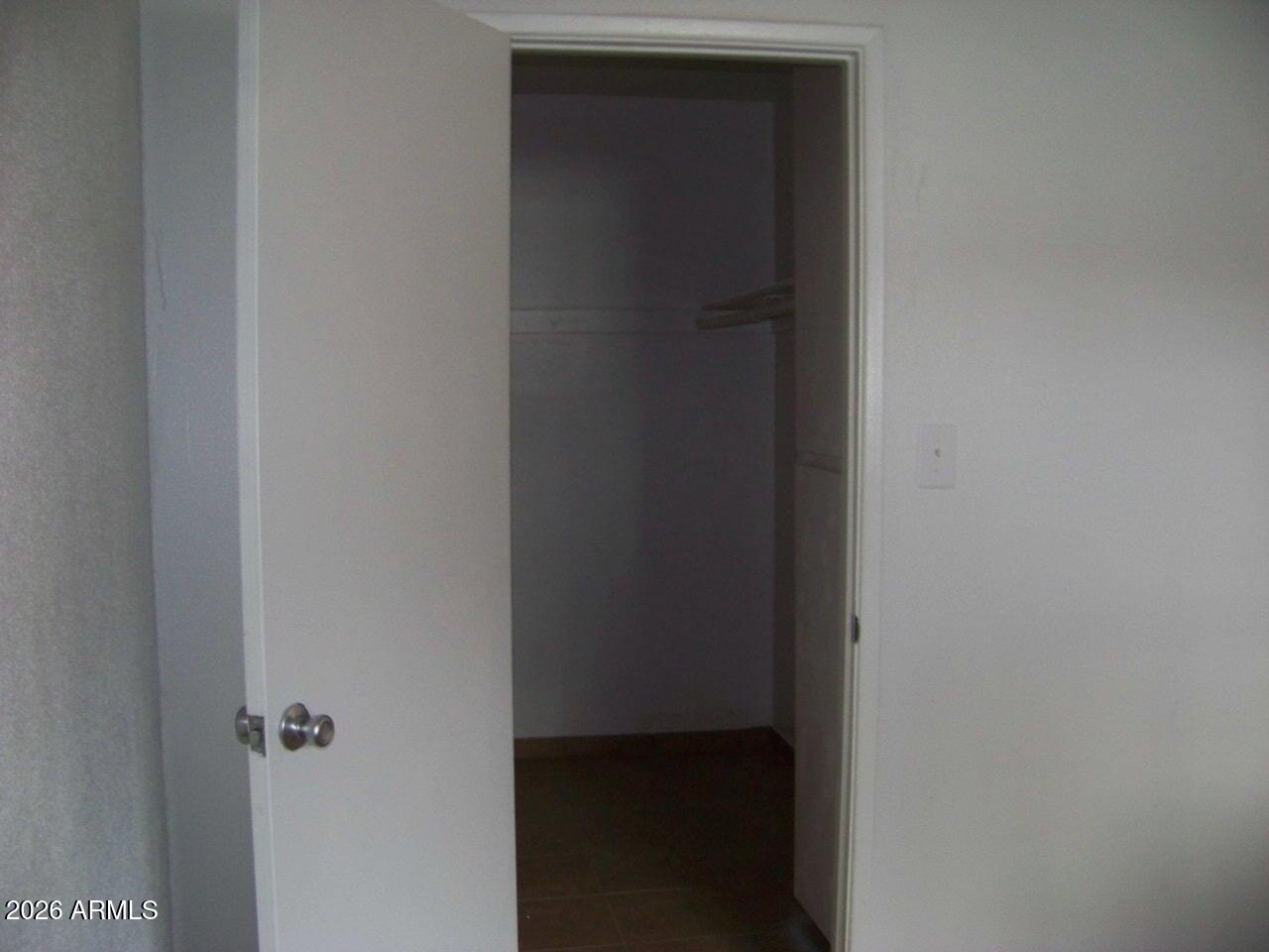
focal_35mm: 36
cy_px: 476
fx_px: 1320
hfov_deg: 51.4
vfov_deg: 39.7
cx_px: 634
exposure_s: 1/30
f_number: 2.8
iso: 200
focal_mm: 5.85
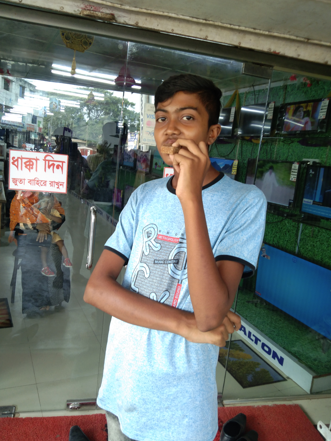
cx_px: 167
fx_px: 395
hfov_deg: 45.4
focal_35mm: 31
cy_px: 220
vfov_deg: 58.4
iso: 138
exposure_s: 1/50
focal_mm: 3.65
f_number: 2.2
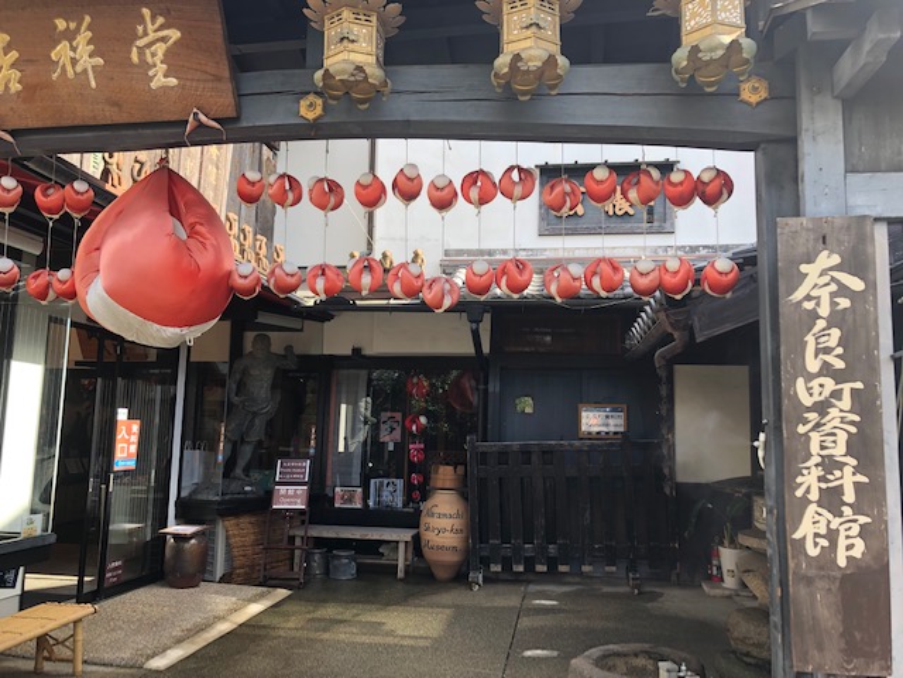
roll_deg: -0.1
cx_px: 452
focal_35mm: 28
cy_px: 339
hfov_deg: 63.4
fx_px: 730
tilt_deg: +8.5
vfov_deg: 49.7
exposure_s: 1/232
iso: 20
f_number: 1.8
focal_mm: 3.99
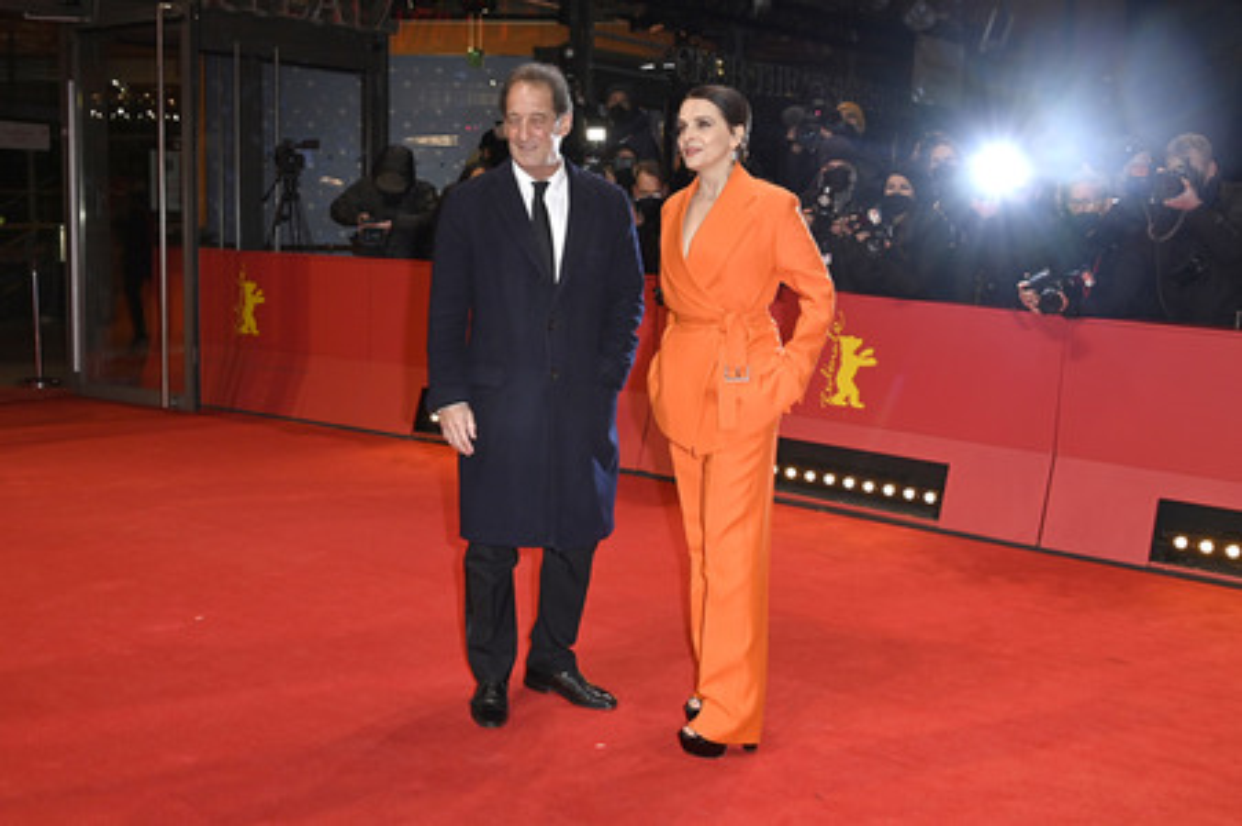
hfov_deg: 55.8
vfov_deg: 38.8
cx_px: 621
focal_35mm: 34
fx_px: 1172
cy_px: 413
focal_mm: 34
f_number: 5.6
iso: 800
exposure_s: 1/250
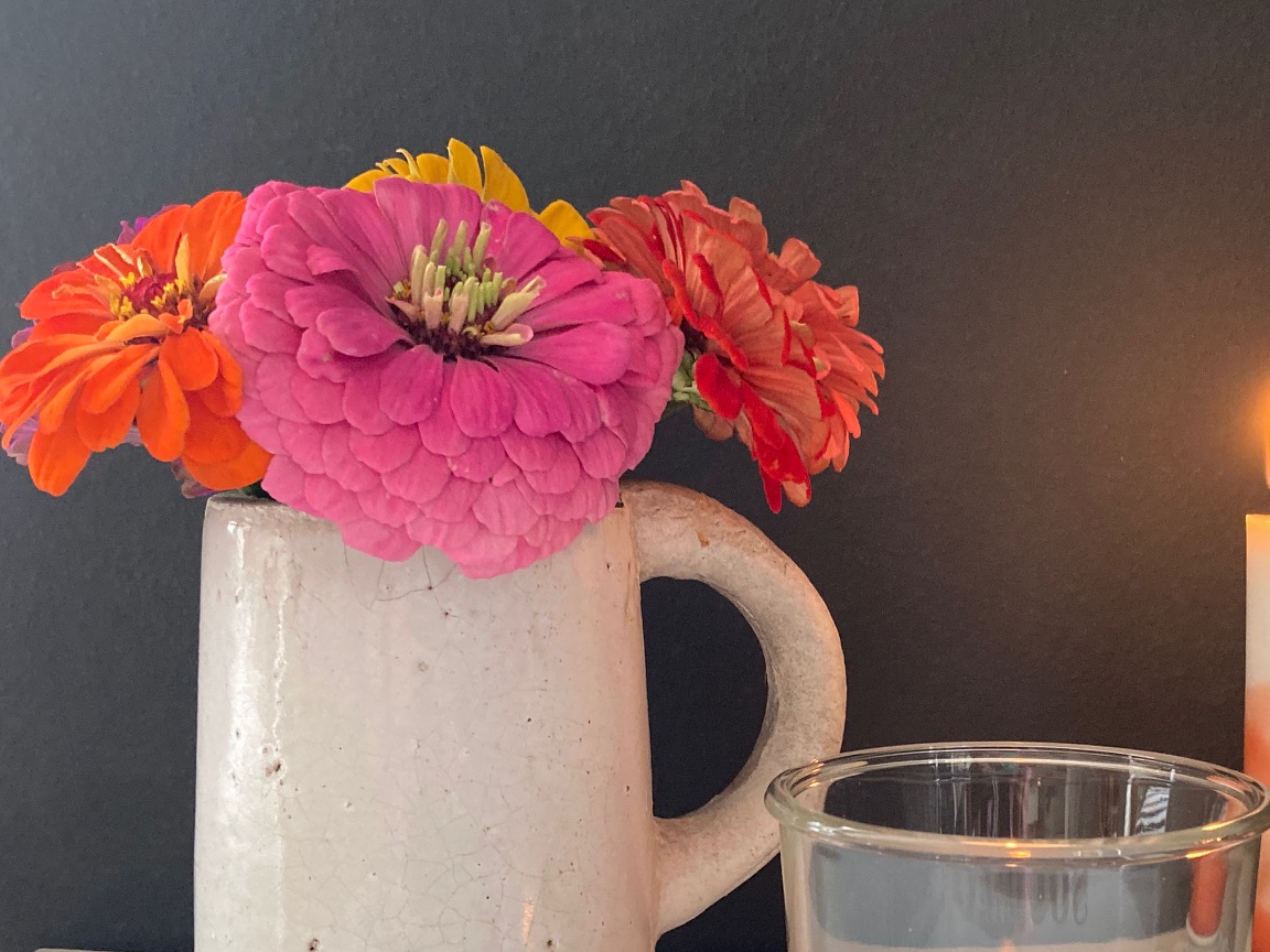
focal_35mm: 49
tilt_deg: -7.7
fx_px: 1798
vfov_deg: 29.3
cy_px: 696
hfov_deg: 38.7
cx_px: 790
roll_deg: -1.8
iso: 200
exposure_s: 1/60
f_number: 1.8
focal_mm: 3.99
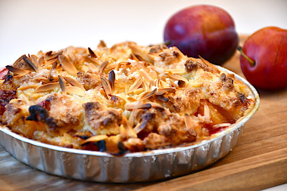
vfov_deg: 9.1
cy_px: 96
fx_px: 1196
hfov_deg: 13.7
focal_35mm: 150
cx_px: 144
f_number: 5.6
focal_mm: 100
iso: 450
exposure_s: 1/60
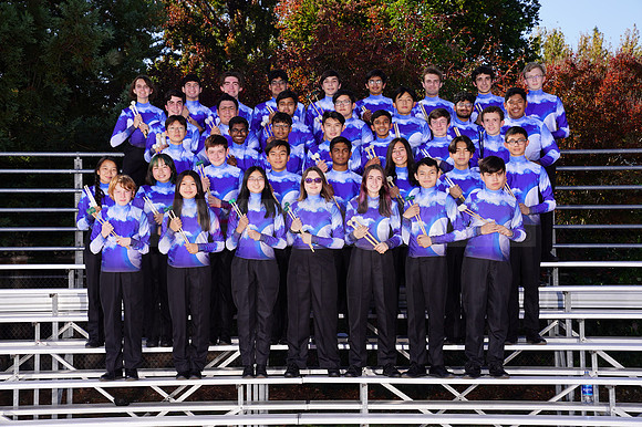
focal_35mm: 70
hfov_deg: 28.9
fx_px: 1248
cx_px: 321
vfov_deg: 19.4
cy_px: 214
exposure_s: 1/200
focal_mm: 70
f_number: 8
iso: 100
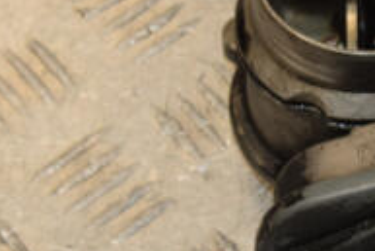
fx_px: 2335
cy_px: 150
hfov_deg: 9.1
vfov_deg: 6.1
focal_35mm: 224
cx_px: 359
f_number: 9
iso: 800
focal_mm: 48
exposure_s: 1/200
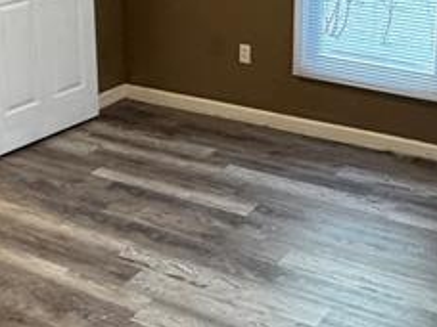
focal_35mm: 63
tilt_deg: -17.7
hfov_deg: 30.7
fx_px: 795
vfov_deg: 22.9
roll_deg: +0.0
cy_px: 59
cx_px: 211
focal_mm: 2.22
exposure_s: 1/60
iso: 500
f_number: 2.2
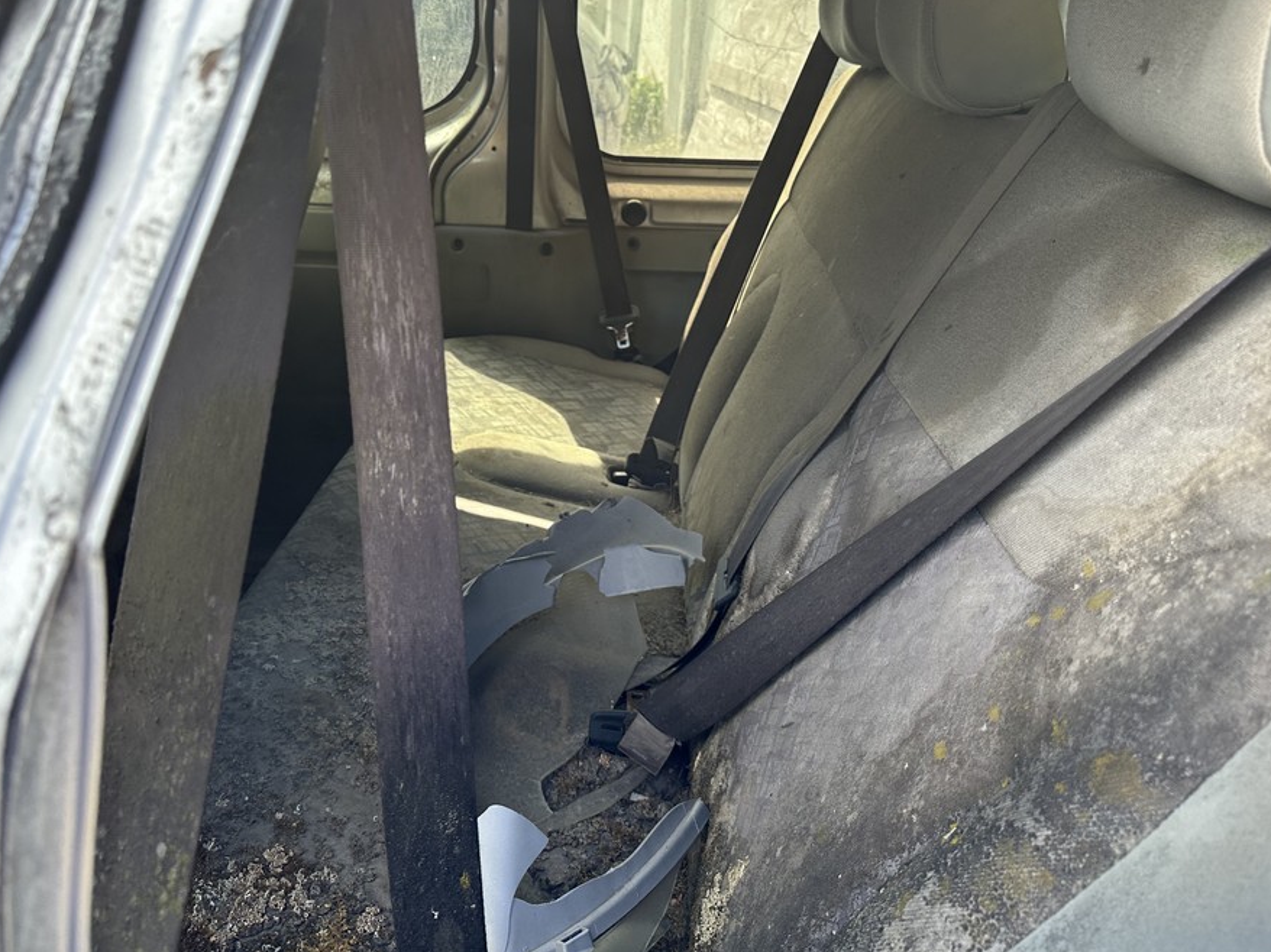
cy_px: 411
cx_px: 586
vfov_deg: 49.6
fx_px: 1028
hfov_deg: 63.4
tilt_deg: -22.1
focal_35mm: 28
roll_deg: -4.9
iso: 80
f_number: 1.78
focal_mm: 6.86
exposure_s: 1/546
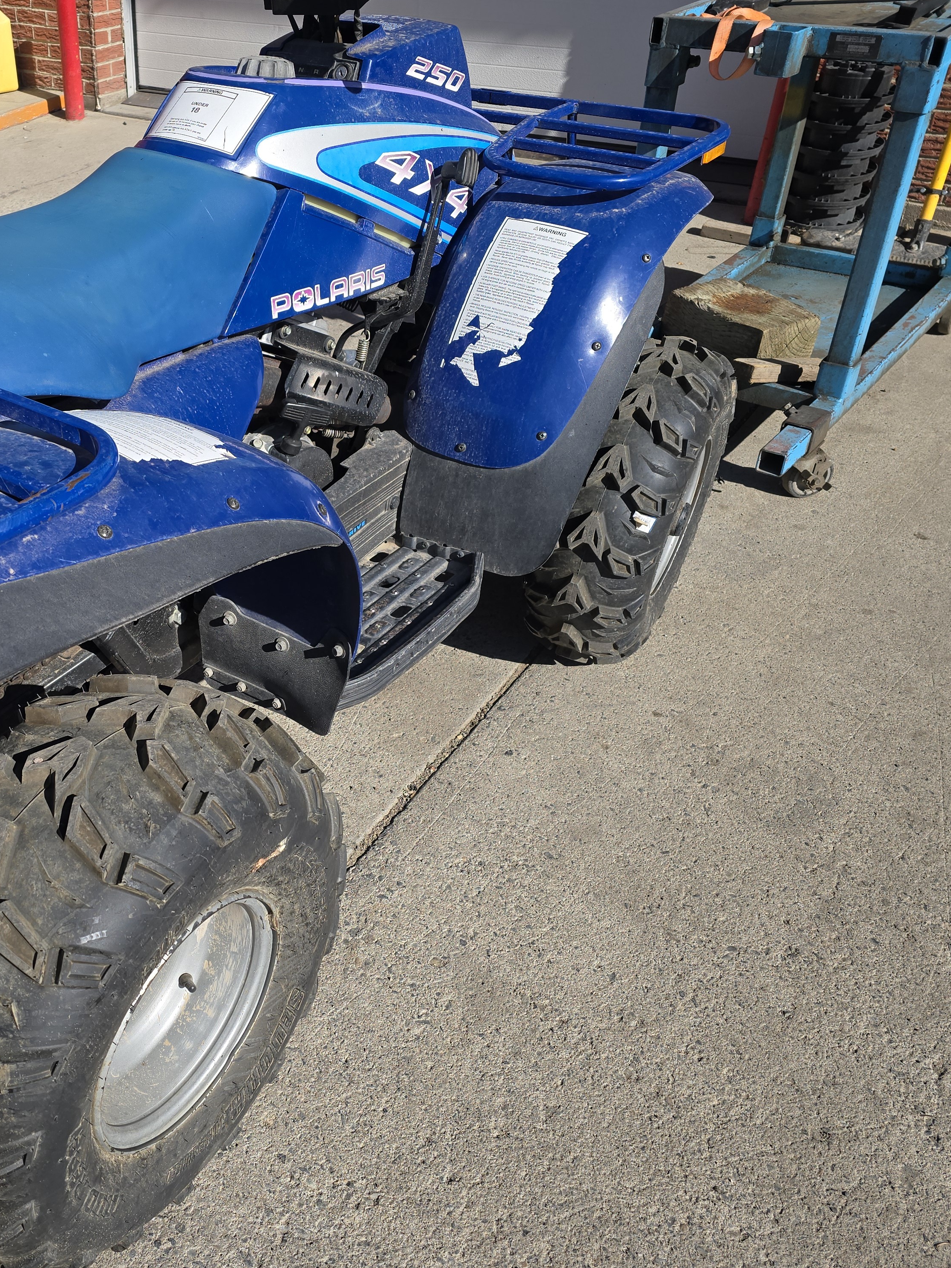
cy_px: 635
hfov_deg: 43.4
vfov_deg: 58.4
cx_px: 194
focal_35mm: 31
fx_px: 1136
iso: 12
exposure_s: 1/836
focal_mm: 6.3
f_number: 1.7
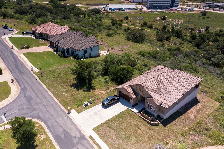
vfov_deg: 46.4
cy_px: 74
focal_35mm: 28
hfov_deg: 65.5
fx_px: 174
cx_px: 112
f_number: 5.6
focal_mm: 10.26
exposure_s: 1/100
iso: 100
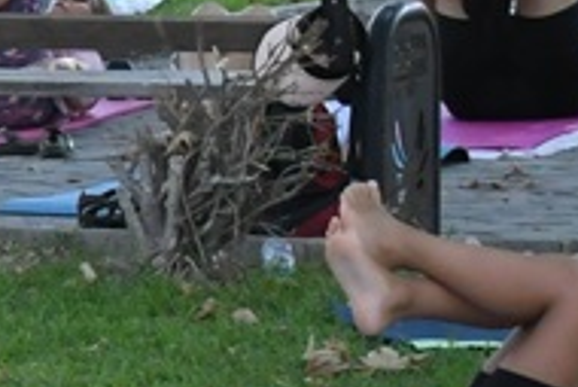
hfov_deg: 5.0
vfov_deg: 3.6
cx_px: -1475
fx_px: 6106
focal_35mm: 380
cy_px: -55
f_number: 5.6
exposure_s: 1/1000
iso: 1600
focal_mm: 35
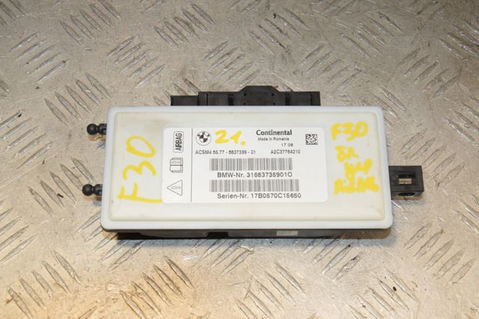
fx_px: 758
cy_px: 160
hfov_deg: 35.1
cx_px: 240
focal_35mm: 57
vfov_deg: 23.8
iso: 1600
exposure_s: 1/200
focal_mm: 38
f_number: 11
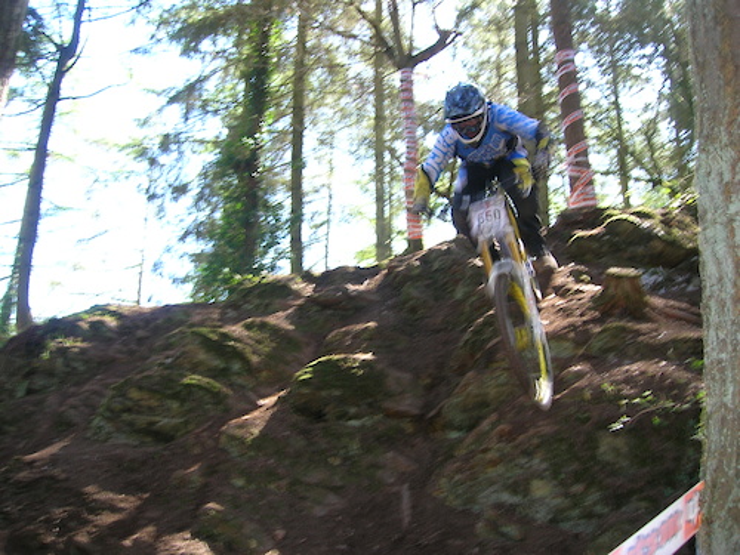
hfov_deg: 54.0
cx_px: 370
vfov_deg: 41.8
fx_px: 727
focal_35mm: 34
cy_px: 278
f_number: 2.9
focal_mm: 5.7
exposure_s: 1/30
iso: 51
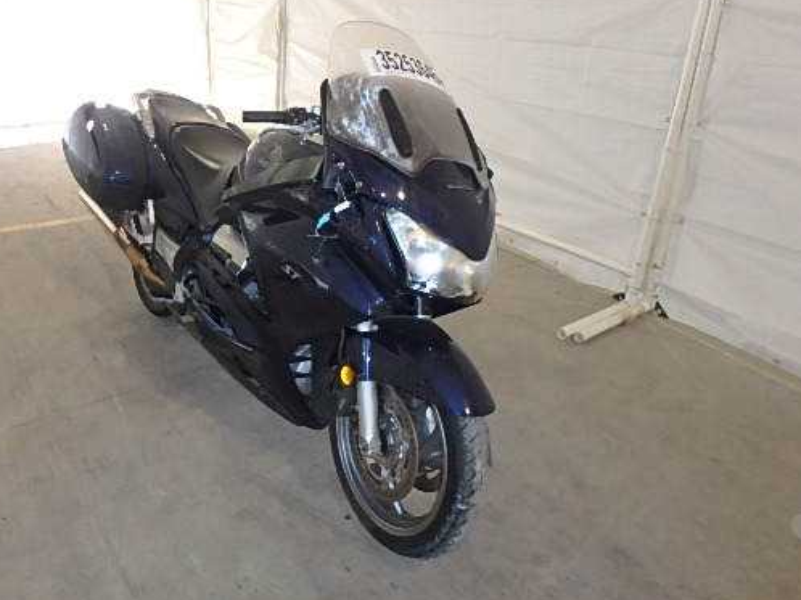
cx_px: 309
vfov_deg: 51.2
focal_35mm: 27
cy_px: 261
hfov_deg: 64.6
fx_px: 624
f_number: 3.5
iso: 500
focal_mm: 3.7
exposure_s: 1/30
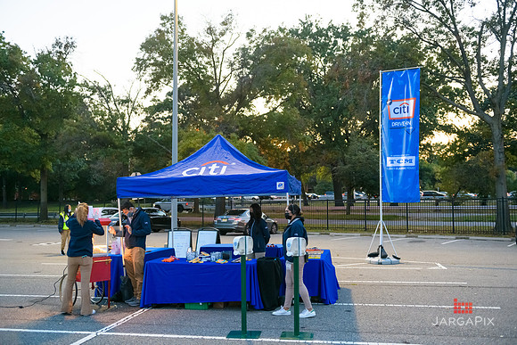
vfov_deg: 36.9
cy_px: 172
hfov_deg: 53.1
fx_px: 517
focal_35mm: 36
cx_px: 258
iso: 1600
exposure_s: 1/125
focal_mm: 36
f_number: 3.2
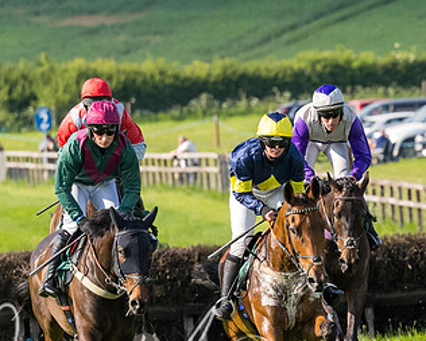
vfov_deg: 2.0
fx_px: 9648
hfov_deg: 2.5
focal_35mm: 765
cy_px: 320
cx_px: 342
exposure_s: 1/3200
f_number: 4
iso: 500
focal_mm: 160
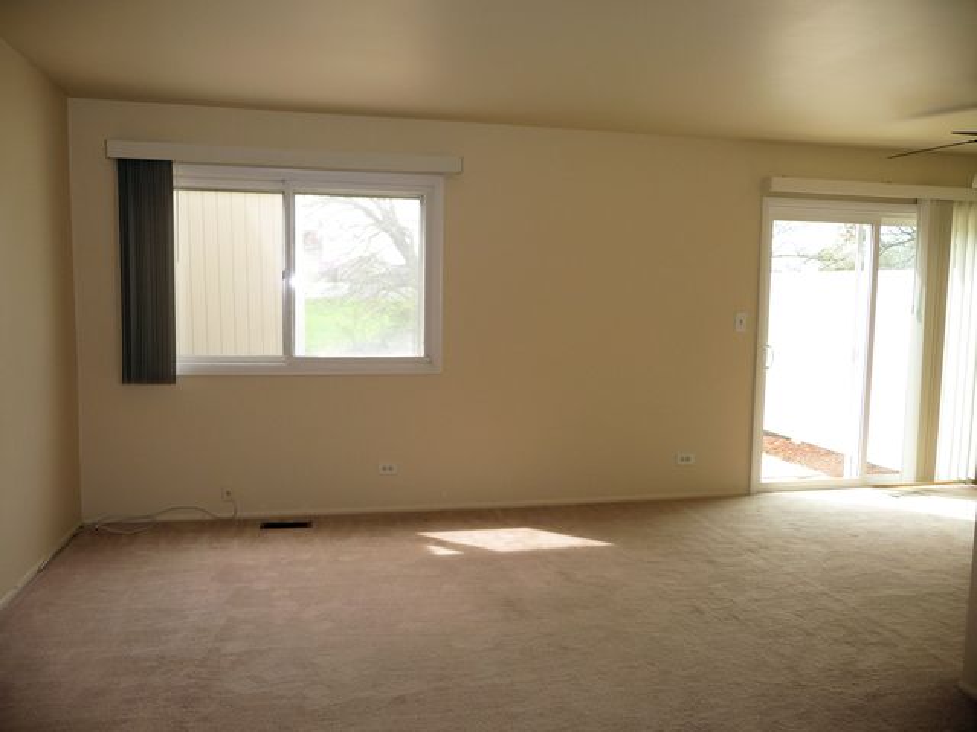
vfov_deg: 49.7
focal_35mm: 28
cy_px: 366
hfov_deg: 63.4
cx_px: 488
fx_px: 790
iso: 100
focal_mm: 4.7
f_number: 3.3
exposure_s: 1/100
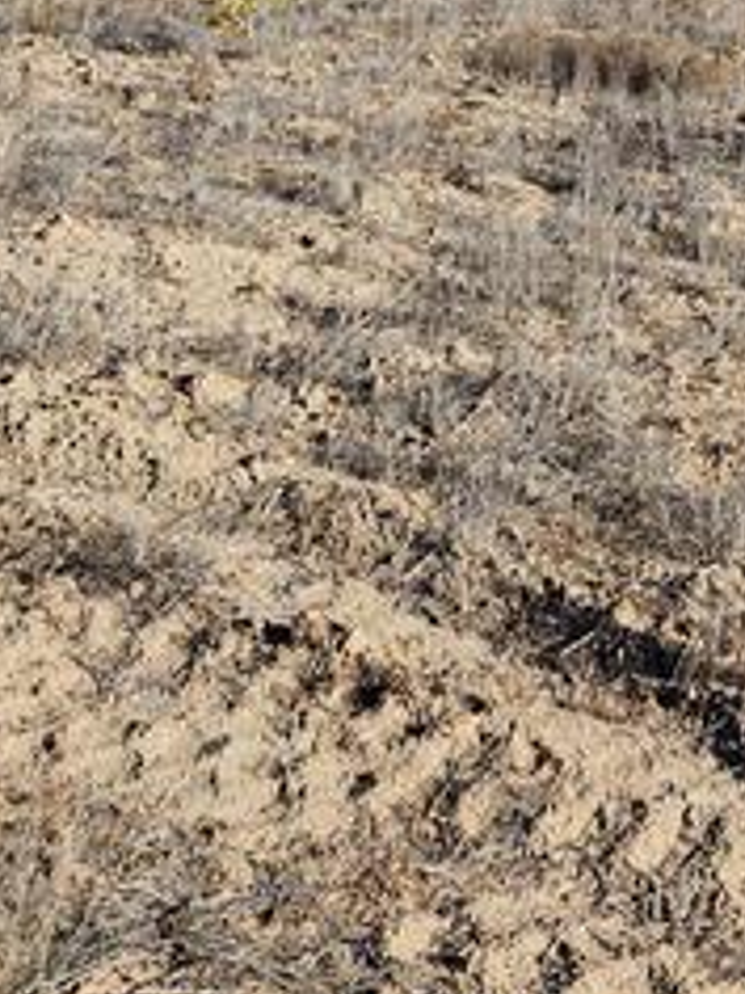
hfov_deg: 19.4
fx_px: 2152
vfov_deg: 21.2
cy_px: -569
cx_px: 593
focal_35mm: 75
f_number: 1.8
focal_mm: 5.4
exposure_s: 1/1695
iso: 20
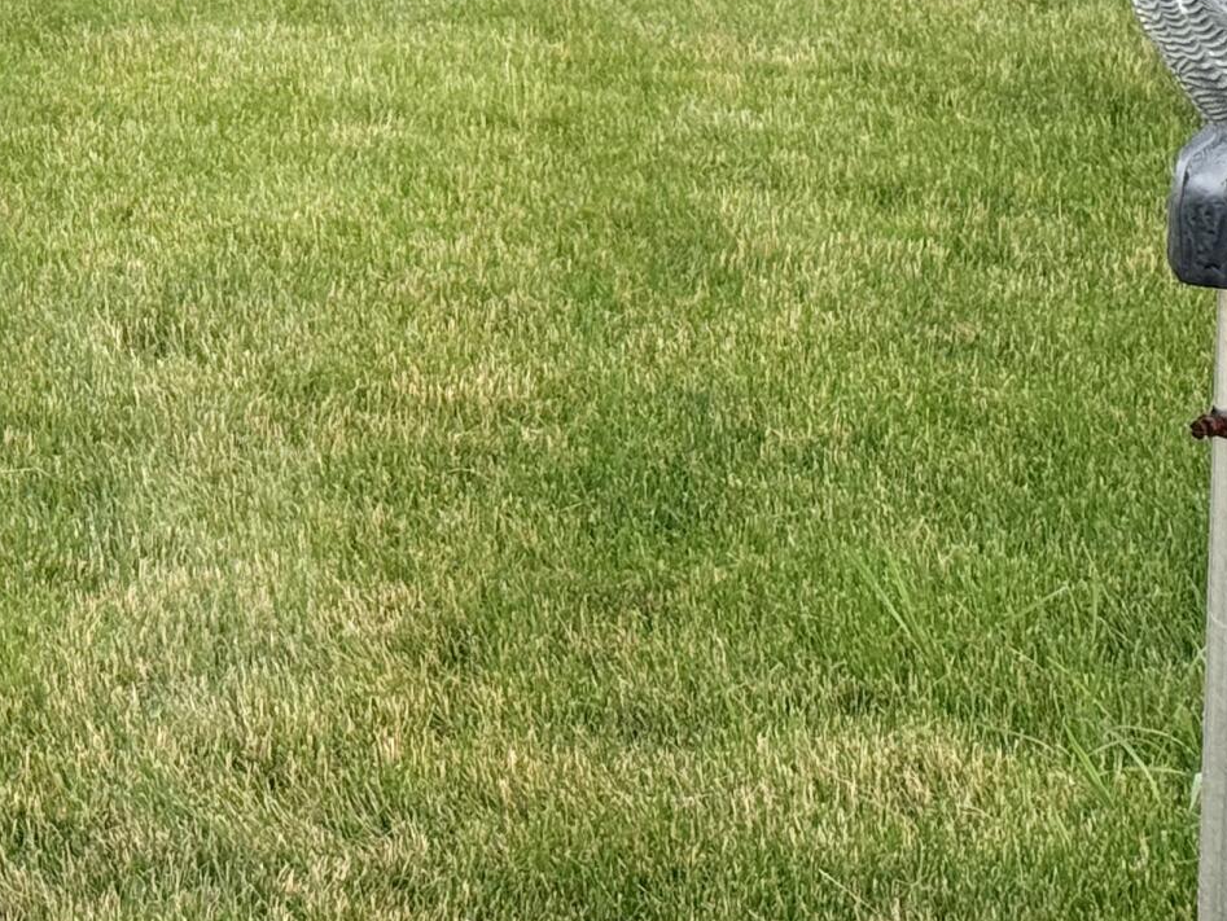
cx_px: -16
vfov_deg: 9.6
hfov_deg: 12.8
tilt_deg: -6.1
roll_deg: +0.8
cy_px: -242
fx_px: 5390
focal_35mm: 152
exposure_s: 1/357
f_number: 1.78
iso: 80
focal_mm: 6.76
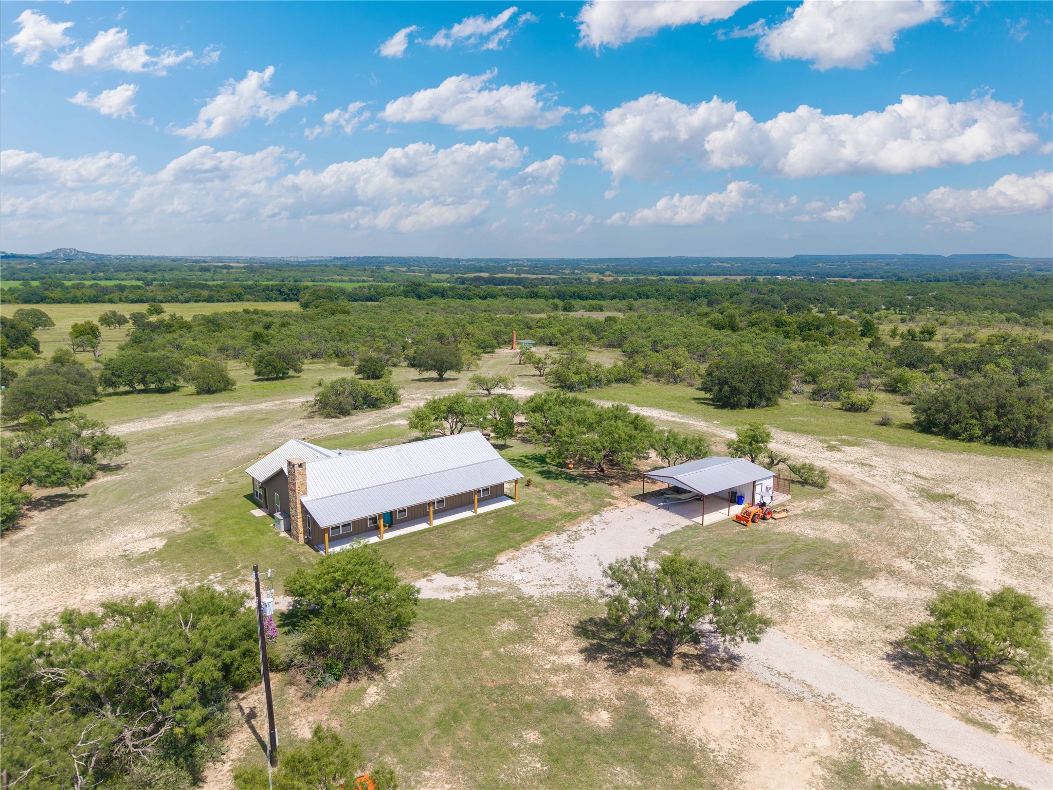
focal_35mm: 24
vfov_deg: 56.8
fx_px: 730
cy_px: 395
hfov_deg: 71.6
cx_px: 526
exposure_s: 1/3000
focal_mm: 8.67
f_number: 1.8
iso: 110
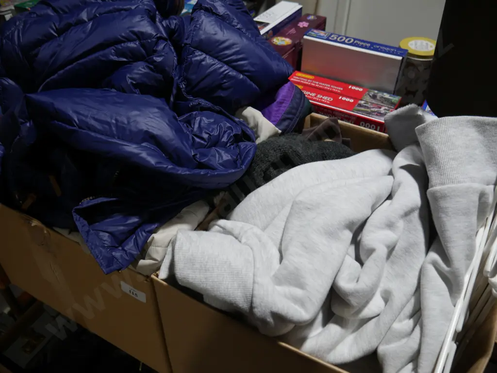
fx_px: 402
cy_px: 186
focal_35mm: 28
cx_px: 248
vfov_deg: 49.8
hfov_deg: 63.4
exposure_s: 1/125
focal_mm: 14
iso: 200
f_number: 3.5
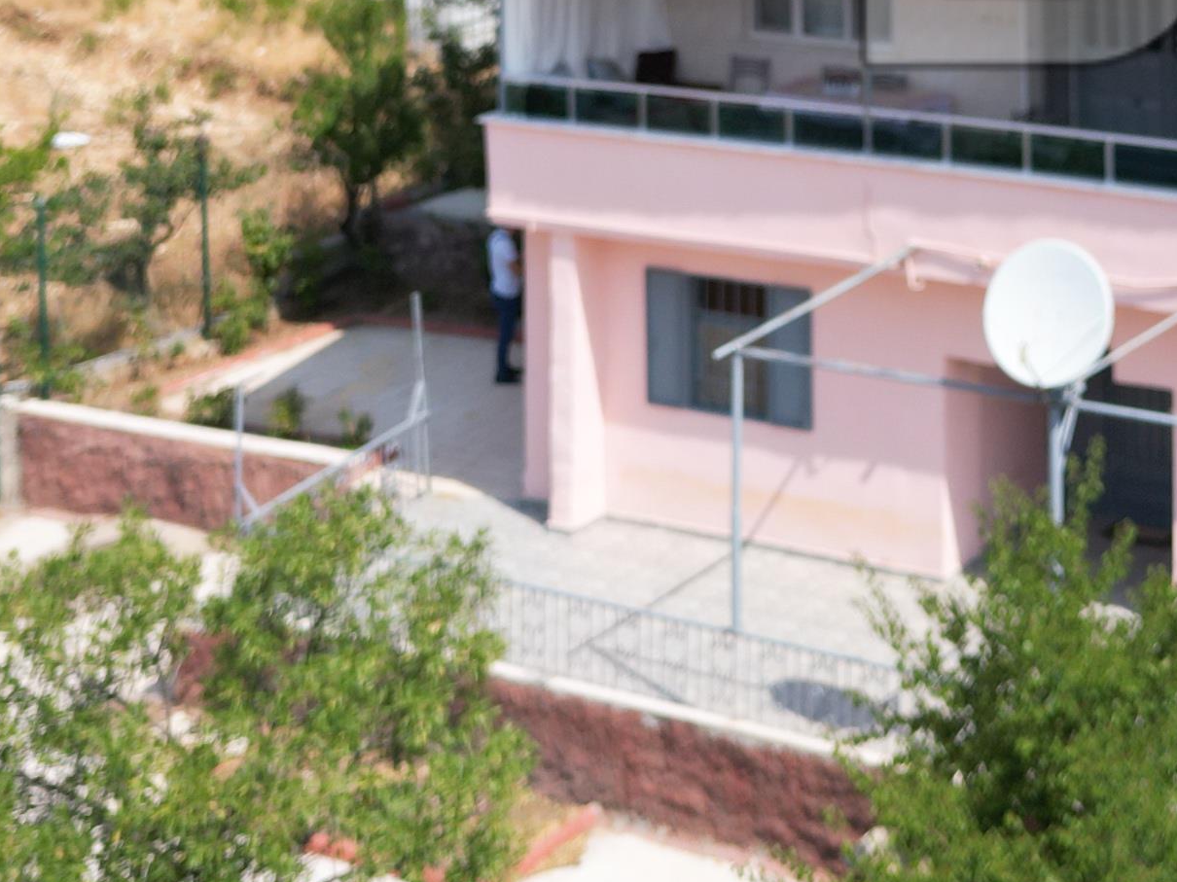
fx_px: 2720
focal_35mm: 80
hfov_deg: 24.0
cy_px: -266
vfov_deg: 17.3
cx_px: 946
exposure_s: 1/2500
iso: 130
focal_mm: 6.72
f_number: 1.7
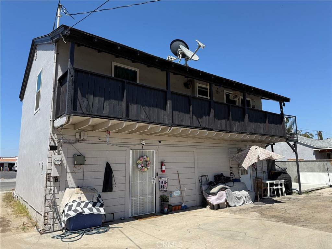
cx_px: 166
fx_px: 230
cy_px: 124
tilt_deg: +9.8
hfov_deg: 71.6
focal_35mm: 24
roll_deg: +0.2
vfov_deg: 56.8
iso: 80
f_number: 1.78
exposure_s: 1/4167
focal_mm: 6.76
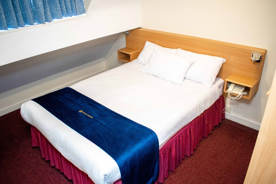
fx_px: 215
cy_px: 91
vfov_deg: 46.4
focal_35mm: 28
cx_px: 136
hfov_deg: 65.5
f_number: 3.5
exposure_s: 1/60
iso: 1800
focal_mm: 18
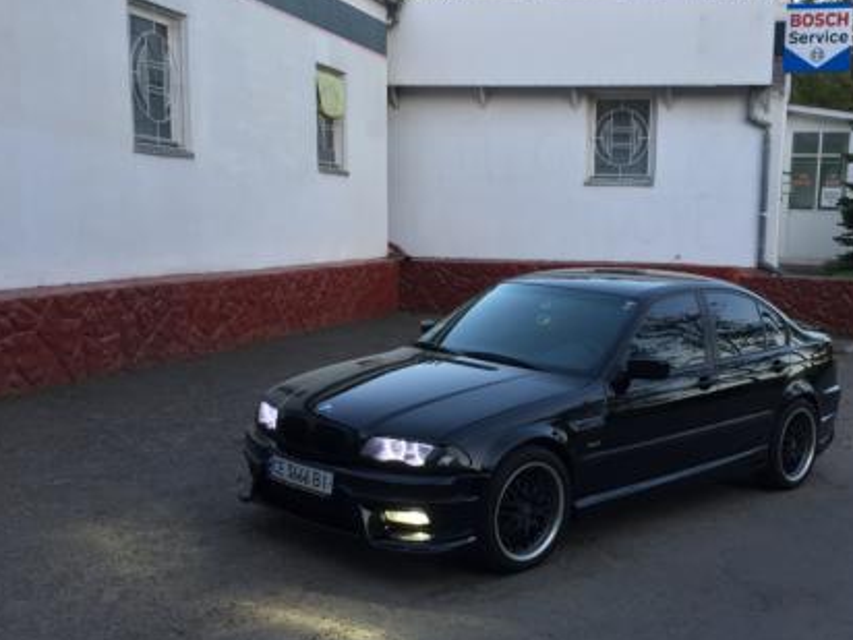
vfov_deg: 32.0
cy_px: 418
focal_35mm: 45
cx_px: 551
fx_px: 1109
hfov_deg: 41.7
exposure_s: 1/100
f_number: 2.2
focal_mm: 4.15
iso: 50
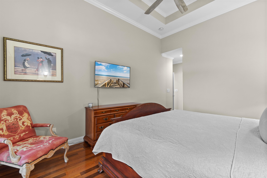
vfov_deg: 77.3
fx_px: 111
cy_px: 89
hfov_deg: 100.4
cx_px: 134
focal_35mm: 15
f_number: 4.5
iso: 100
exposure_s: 1/3
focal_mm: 10
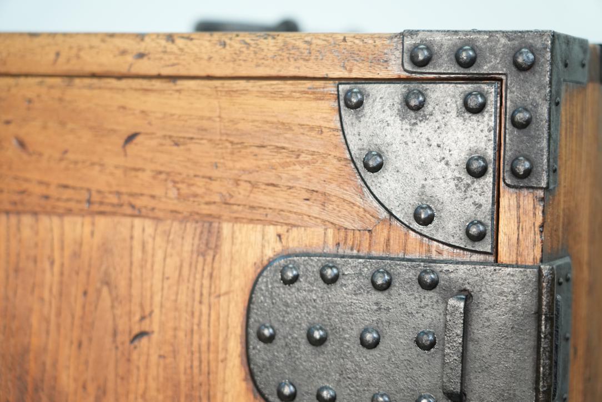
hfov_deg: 21.7
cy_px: 201
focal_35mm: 94
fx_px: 1572
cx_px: 301
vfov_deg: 14.6
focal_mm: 94
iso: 2500
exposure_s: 1/100
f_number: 4
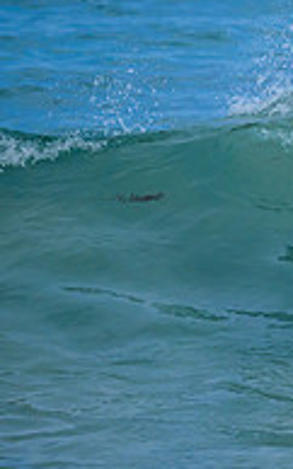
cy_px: 256
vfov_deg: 0.6
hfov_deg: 0.4
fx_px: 42941
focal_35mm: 3356
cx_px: 829
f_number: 6.3
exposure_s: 1/2500
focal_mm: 800
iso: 400
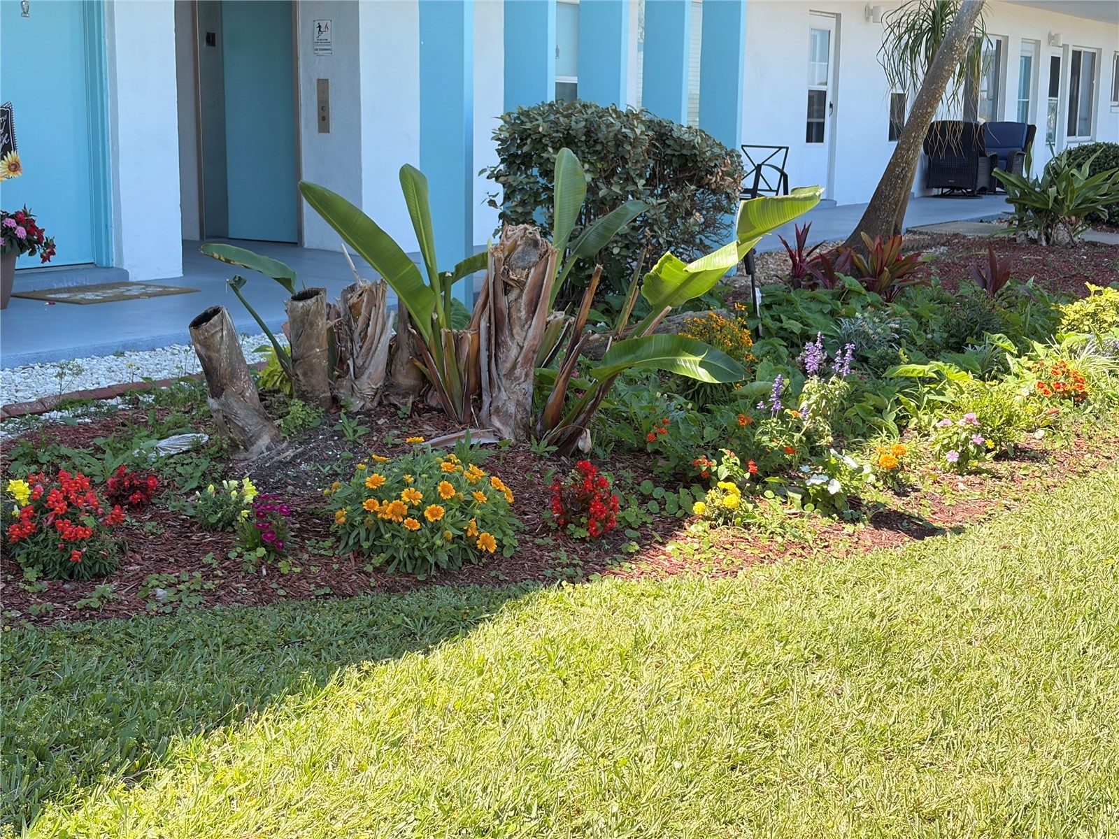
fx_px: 1681
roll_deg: +0.4
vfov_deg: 28.0
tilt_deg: -10.5
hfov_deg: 36.8
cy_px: 420
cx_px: 560
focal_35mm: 52
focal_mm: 5.96
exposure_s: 1/801
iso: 32
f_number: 1.6
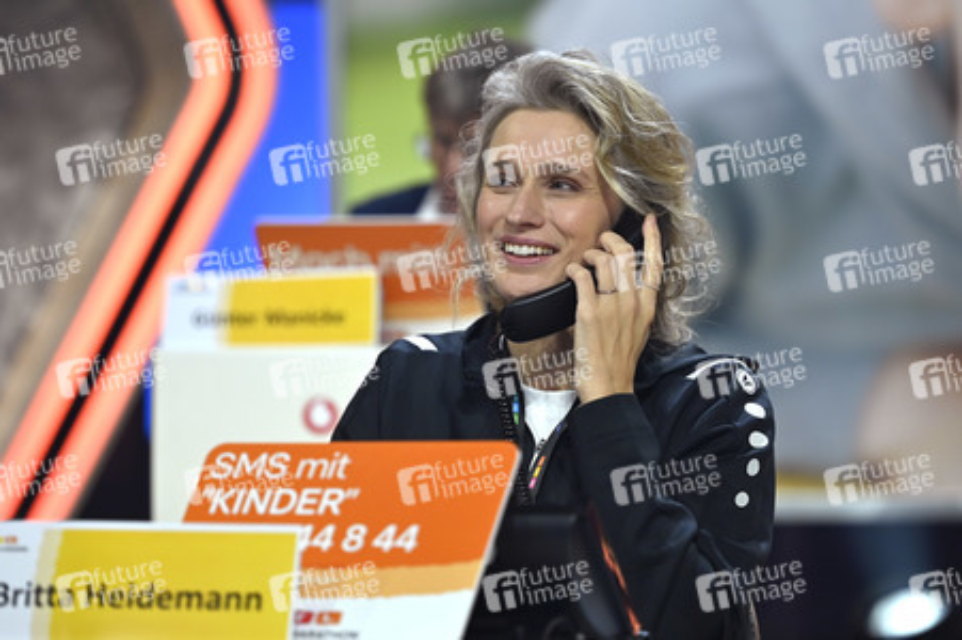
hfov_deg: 15.8
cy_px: 320
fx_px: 3471
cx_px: 481
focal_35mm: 130
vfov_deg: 10.5
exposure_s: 1/640
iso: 1250
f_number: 2.8
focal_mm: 130
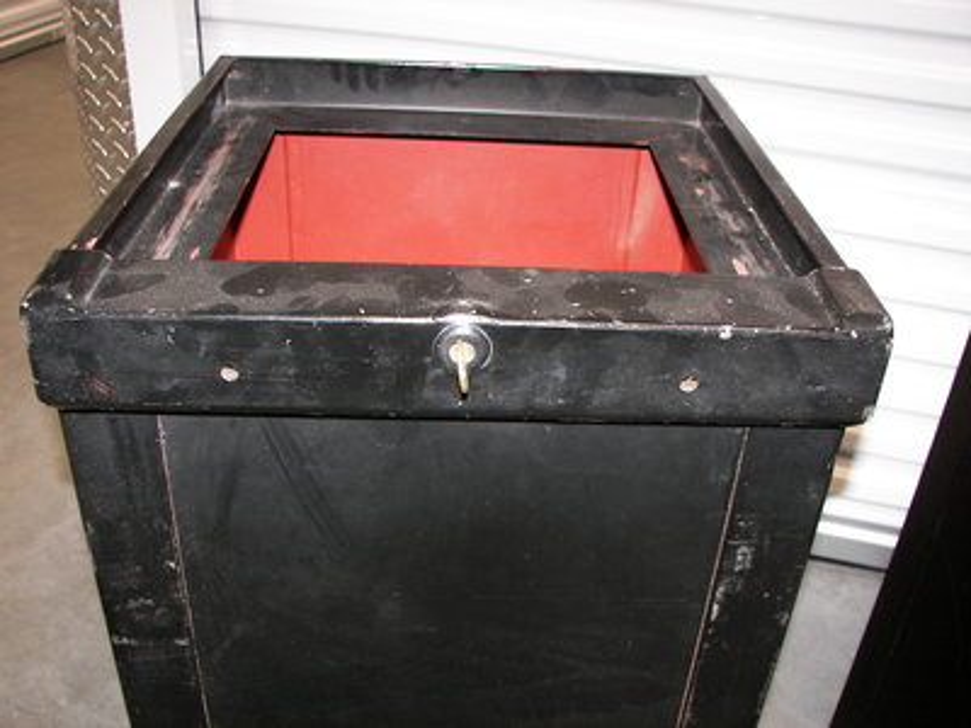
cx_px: 486
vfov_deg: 39.7
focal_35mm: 36
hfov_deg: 51.4
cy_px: 364
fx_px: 1010
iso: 100
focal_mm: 6
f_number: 2.8
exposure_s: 1/30
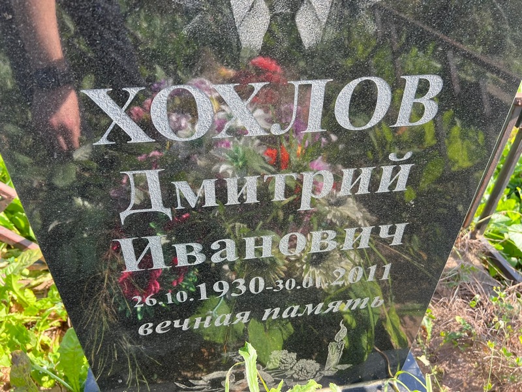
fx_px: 392
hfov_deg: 67.3
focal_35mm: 26
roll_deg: -2.5
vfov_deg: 53.1
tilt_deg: -34.7
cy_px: 196
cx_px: 261
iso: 50
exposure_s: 1/344
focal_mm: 5.7
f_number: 1.5
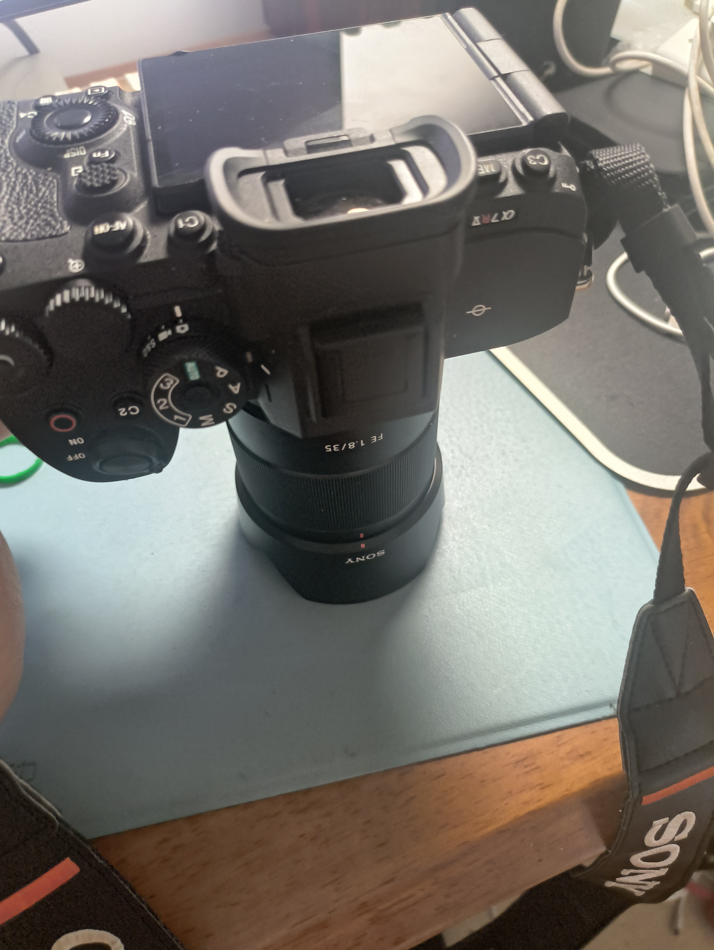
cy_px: 475
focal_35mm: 23
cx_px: 357
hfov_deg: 58.9
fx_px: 632
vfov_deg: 73.9
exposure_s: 1/33.3
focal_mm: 4.69
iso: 671
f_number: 1.79
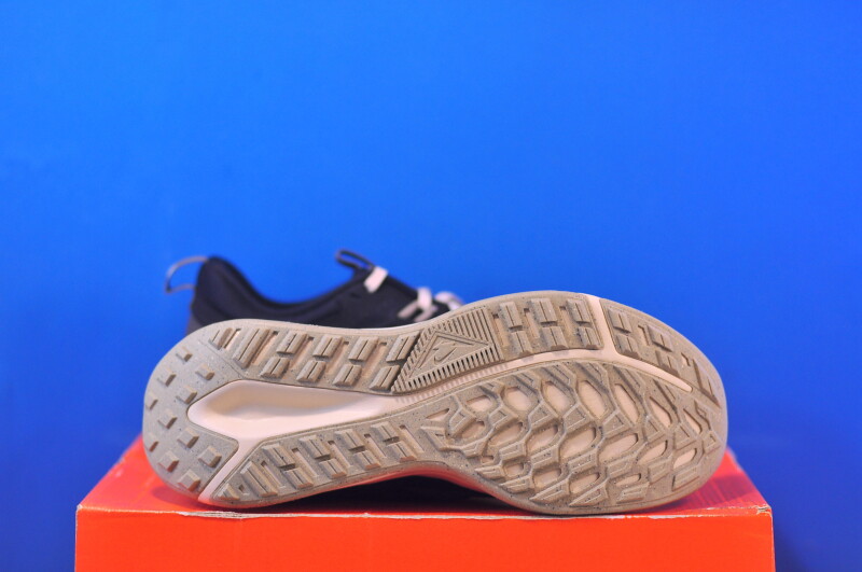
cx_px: 431
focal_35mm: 75
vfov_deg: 18.1
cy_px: 286
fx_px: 1793
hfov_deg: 27.0
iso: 250
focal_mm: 50
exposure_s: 1/320
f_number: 2.2
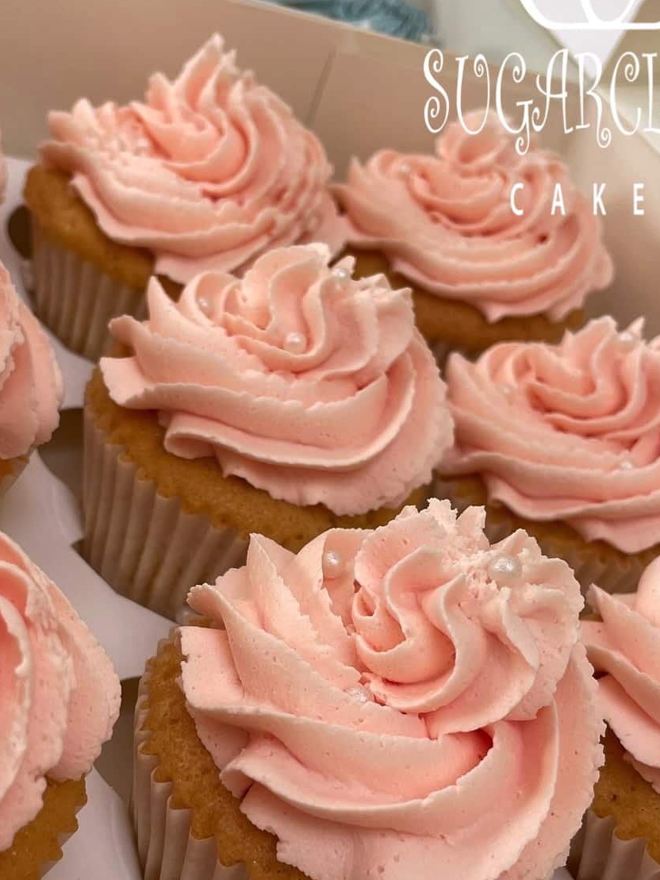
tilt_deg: -37.7
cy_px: 566
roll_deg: -21.5
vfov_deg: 39.3
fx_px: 1220
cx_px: 208
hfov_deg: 30.0
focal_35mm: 48
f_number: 1.6
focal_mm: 4.2
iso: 50
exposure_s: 1/376
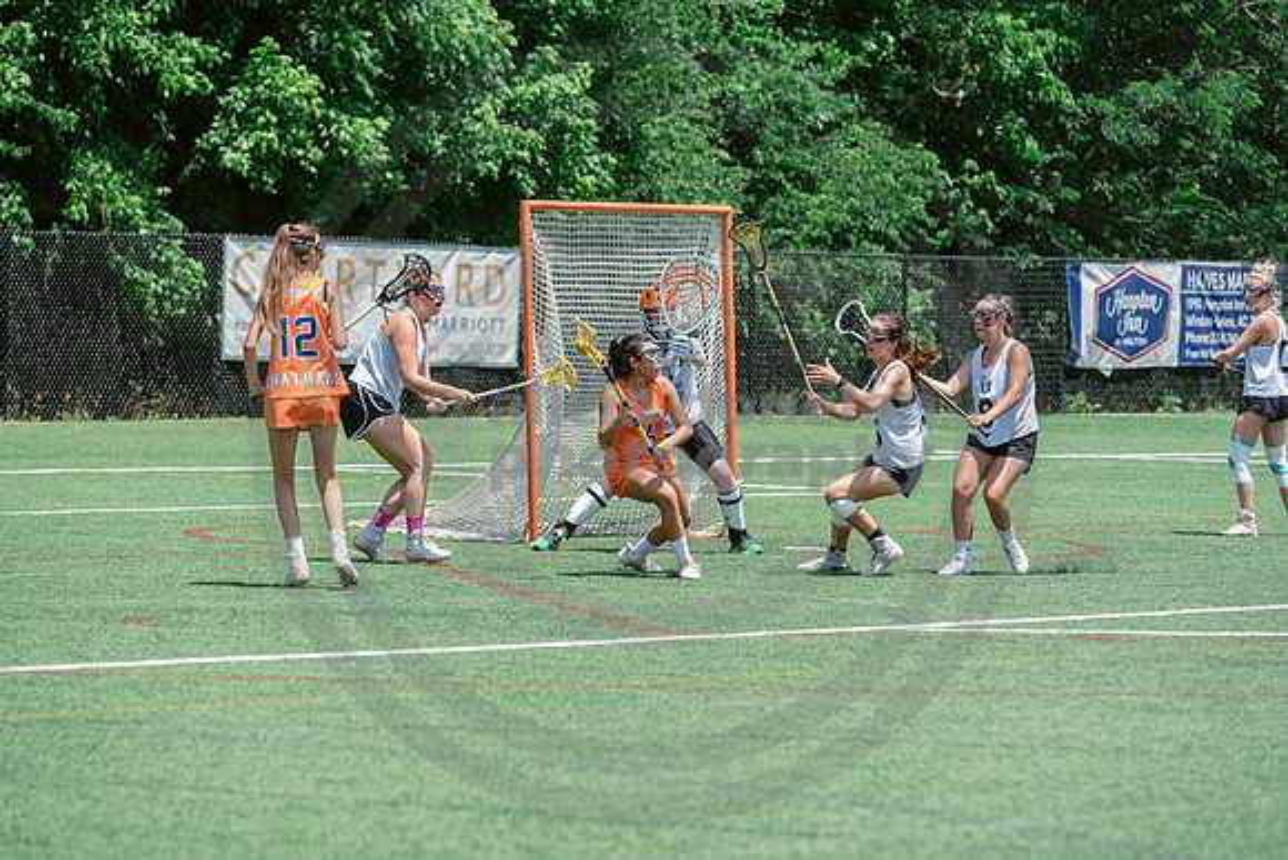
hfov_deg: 10.3
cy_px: 430
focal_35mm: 200
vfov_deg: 6.9
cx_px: 644
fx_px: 7157
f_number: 5
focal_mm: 200
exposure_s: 1/1600
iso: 400
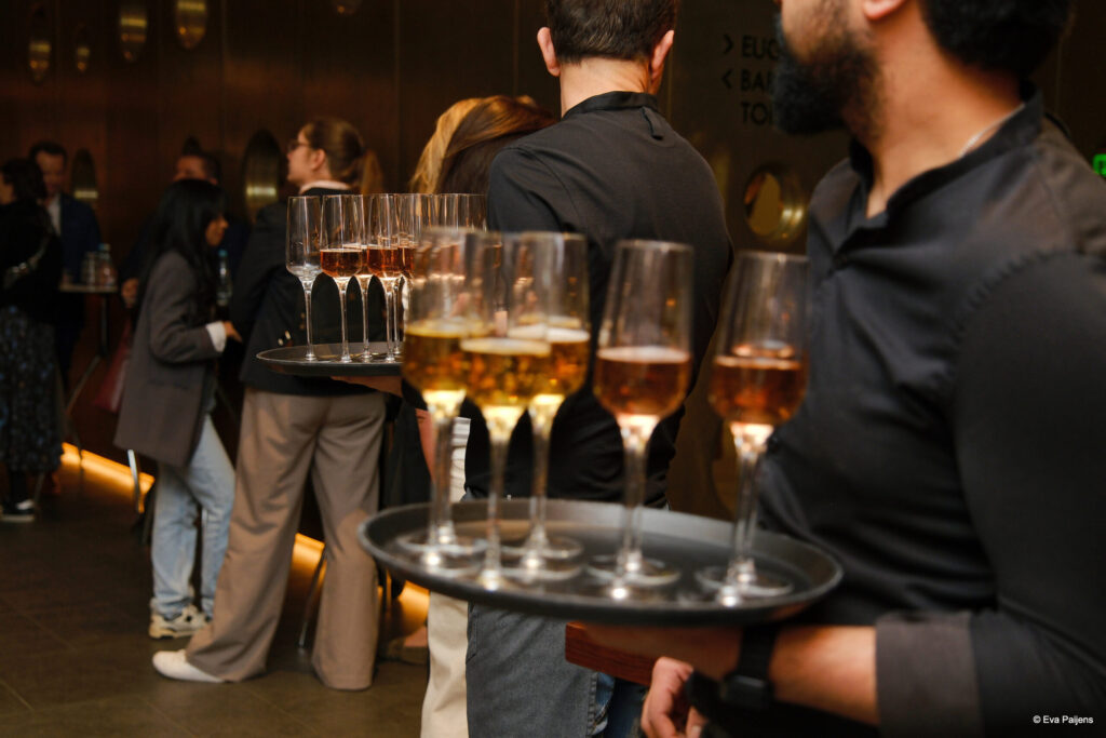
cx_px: 553
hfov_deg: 39.6
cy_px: 369
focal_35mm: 50
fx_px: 1536
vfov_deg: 27.0
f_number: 2.8
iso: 800
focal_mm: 33.2
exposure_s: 1/60
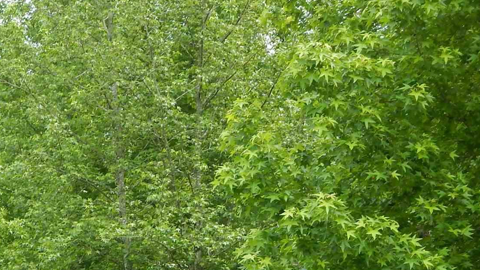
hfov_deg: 11.5
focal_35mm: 184
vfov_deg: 6.5
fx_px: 2342
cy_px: 428
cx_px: -102
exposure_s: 1/250
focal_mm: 10.9
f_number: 4
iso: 125
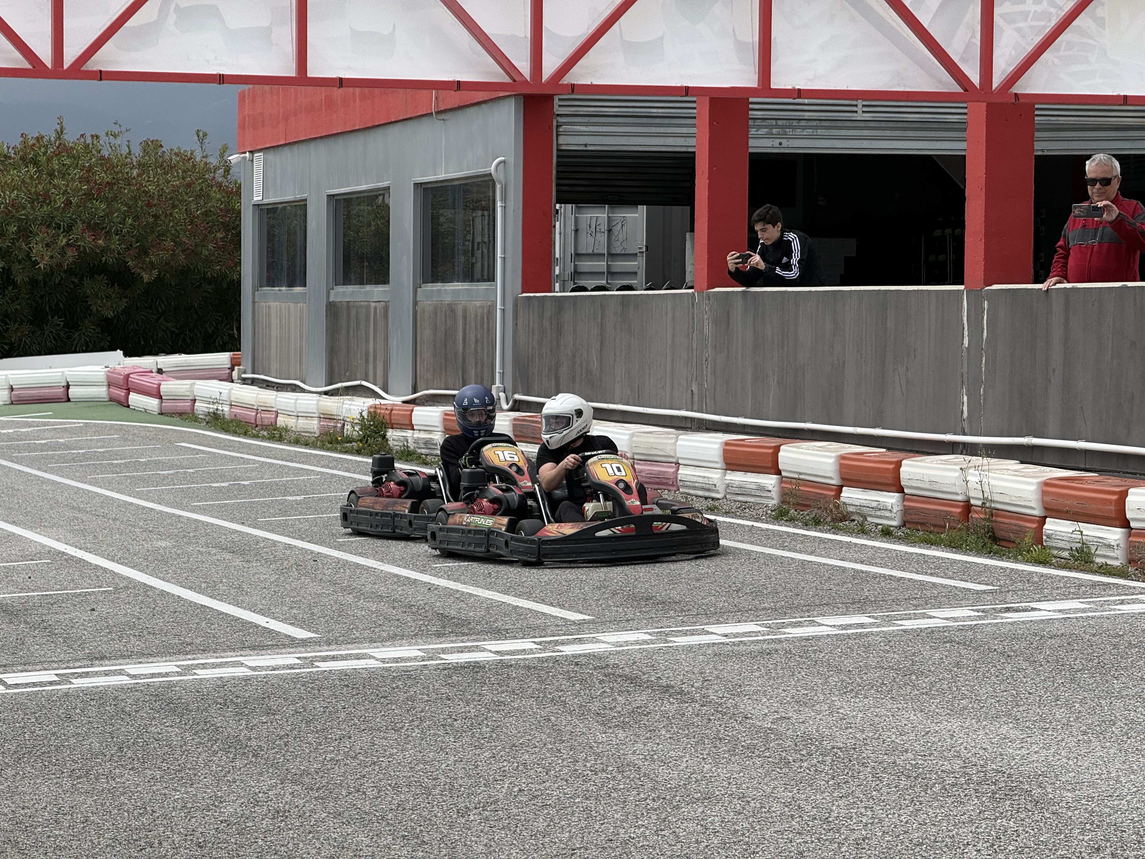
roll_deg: -0.3
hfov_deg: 16.4
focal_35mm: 120
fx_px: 3969
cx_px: 572
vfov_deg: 12.3
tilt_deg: -1.7
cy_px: 430
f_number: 2.8
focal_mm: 15.66
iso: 50
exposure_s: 1/1650
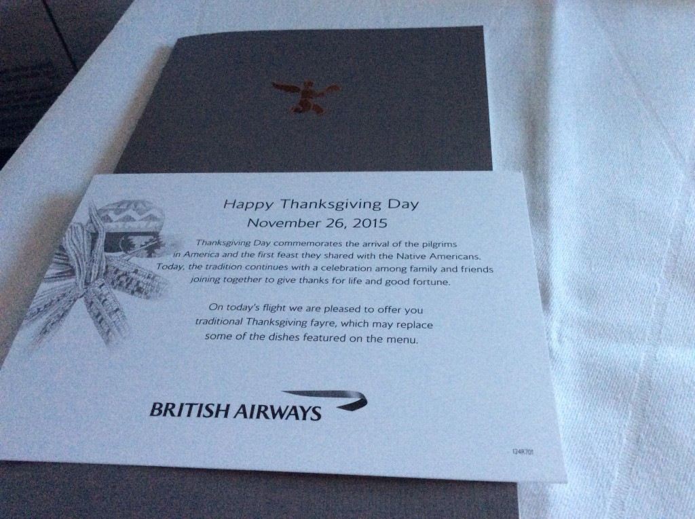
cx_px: 348
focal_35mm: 32
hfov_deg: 56.9
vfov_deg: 44.1
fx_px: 642
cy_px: 260
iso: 320
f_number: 2.4
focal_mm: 3.3
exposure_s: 1/25
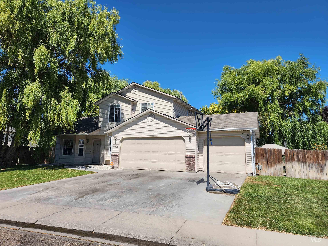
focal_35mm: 24
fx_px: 227
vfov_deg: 56.8
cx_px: 158
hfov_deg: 71.6
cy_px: 120
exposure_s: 1/1509
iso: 12
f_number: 1.8
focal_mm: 6.4
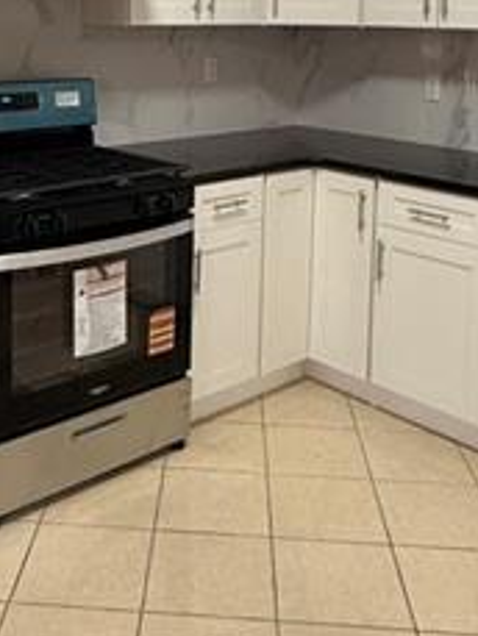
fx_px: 865
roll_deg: -0.3
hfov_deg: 30.7
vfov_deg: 38.1
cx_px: 172
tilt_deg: -4.8
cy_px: 81
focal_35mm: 47
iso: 320
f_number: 2.2
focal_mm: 2.22
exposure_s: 1/120
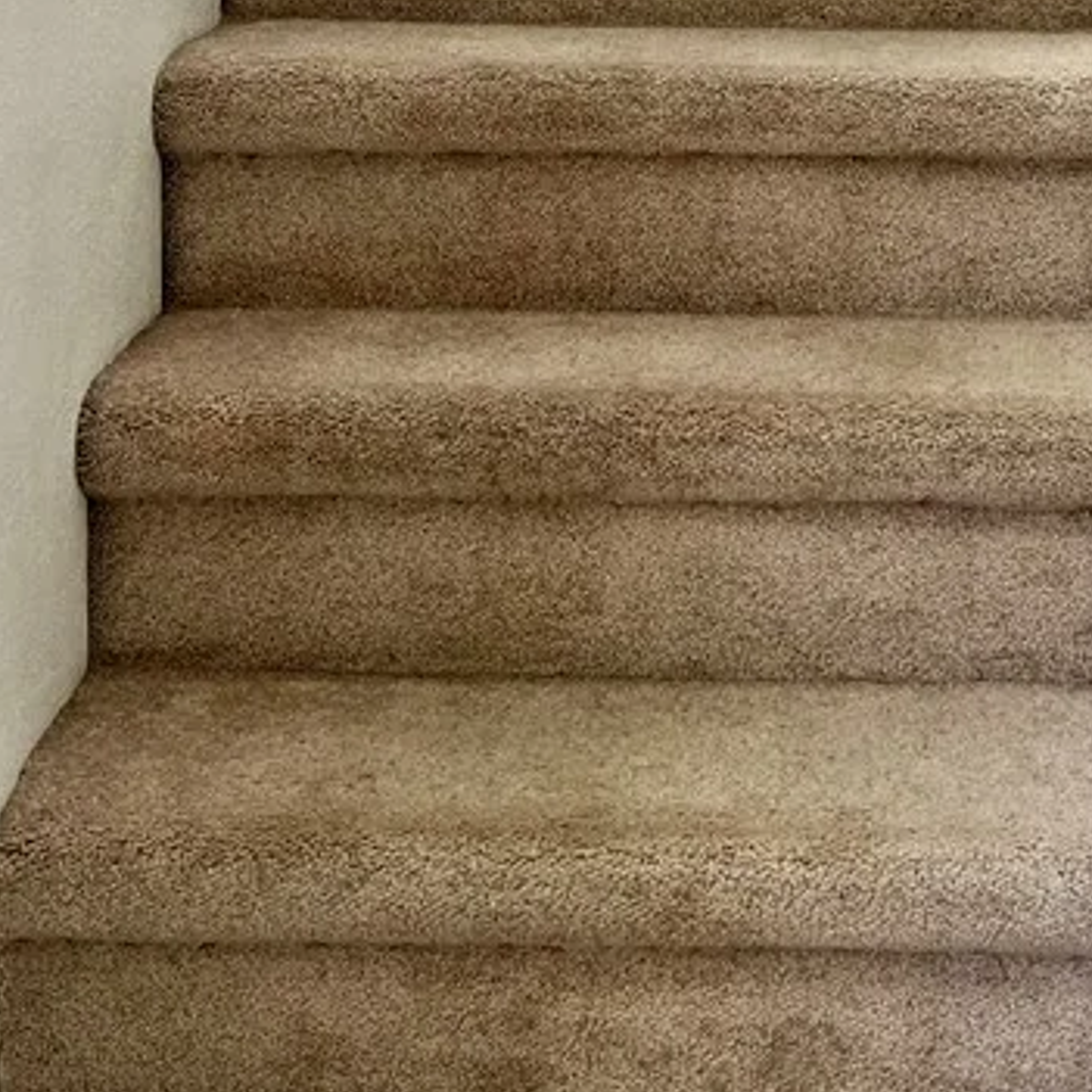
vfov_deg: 24.2
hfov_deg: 25.6
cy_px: -84
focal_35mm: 67
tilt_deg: -4.5
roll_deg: -0.9
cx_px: 737
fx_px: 2391
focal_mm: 5.7
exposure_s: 1/60
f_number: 1.5
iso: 64
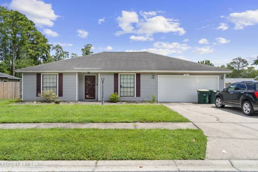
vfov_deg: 50.4
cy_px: 86
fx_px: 183
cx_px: 129
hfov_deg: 70.5
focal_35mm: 26
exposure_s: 1/100
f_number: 9
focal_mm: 17
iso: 100
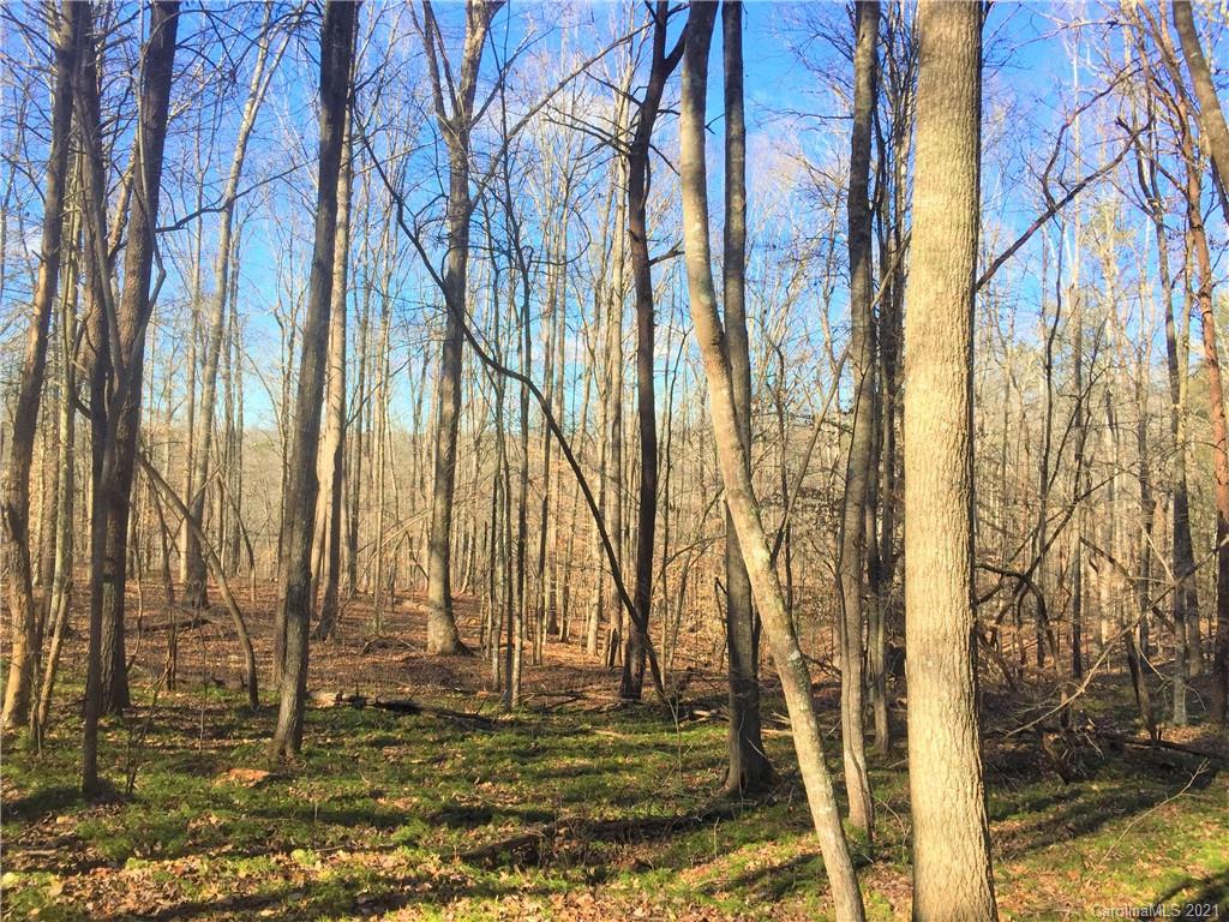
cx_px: 614
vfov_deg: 48.2
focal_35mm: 29
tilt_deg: -2.2
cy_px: 461
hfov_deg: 61.7
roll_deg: -2.5
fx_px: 1030
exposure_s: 1/719
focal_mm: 4.15
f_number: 2.2
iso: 32
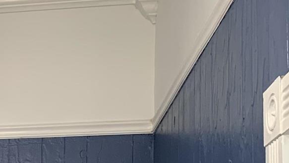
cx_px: -123
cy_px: 293
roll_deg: +0.3
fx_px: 858
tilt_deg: +3.8
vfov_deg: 10.2
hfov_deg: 17.5
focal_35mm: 112
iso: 64
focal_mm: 4.25
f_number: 1.8
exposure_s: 1/60
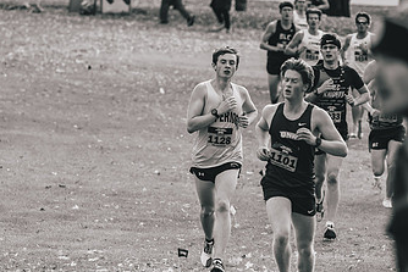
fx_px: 5249
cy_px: 153
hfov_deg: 4.5
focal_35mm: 463
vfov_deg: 3.0
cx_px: 154
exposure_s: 1/1000
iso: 400
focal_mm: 264
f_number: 6.3
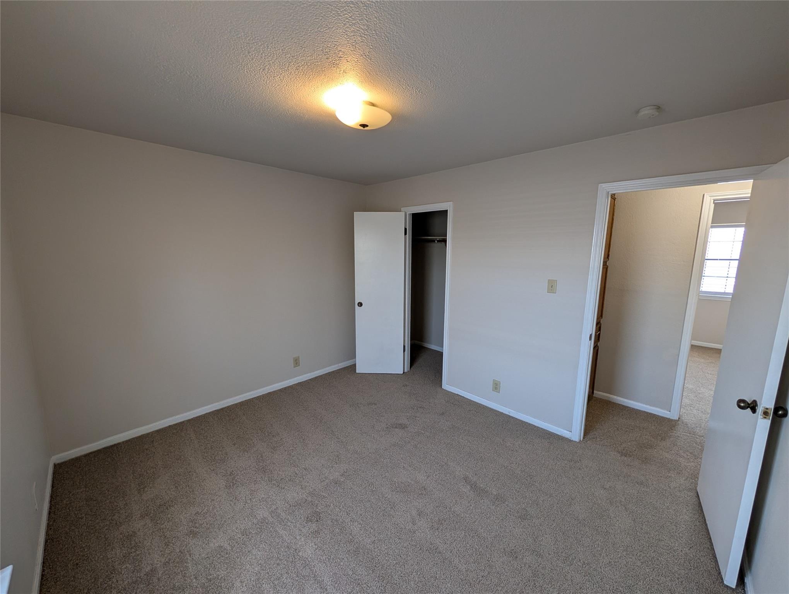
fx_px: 274
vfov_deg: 94.6
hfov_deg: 110.5
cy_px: 297
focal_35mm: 12
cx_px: 394
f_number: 1.7
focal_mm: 2.02
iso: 73
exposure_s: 1/60
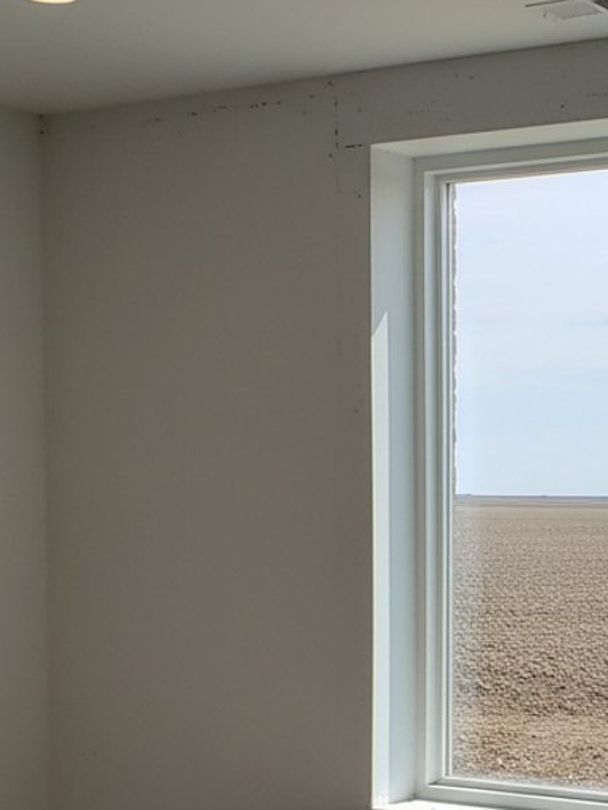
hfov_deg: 29.6
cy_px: 590
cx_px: 593
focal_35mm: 46
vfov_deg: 40.3
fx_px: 1077
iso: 361
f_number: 1.8
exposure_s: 1/1236
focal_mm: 6.4
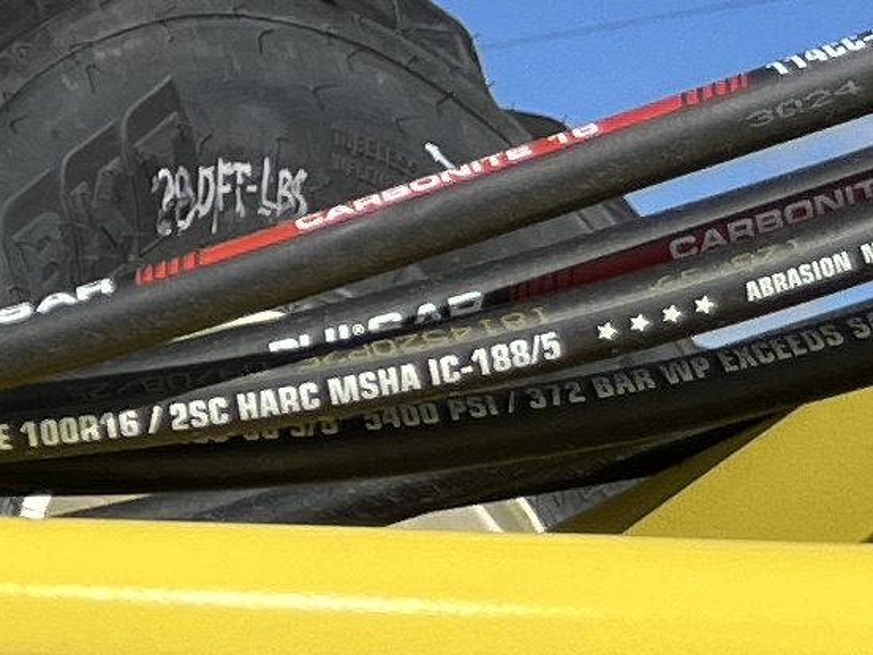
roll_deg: -1.5
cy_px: -240
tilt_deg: +12.8
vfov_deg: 7.7
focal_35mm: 190
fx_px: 4792
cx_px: -1415
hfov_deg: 9.1
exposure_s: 1/4484
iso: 50
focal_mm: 5.1
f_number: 1.6
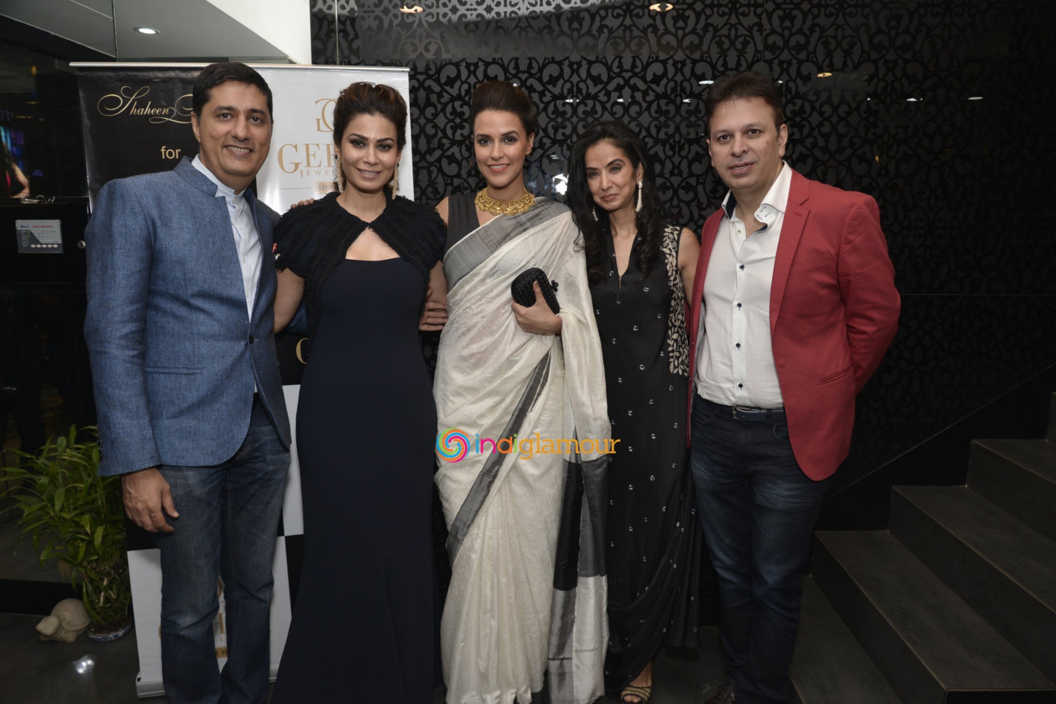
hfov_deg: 73.7
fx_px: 704
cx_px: 528
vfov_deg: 53.1
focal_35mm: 24
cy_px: 352
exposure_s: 1/200
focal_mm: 24
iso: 500
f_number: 5.6
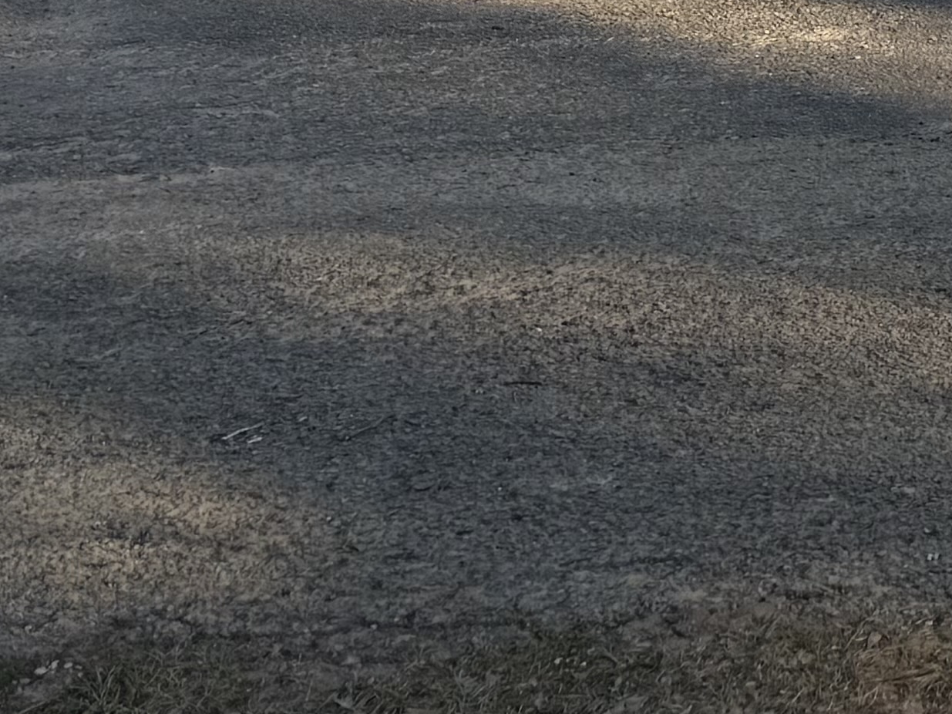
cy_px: -922
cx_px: 1671
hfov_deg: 15.4
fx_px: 3052
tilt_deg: +6.2
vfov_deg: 11.4
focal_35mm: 111
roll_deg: +1.4
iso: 80
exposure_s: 1/2611
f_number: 1.78
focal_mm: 6.76
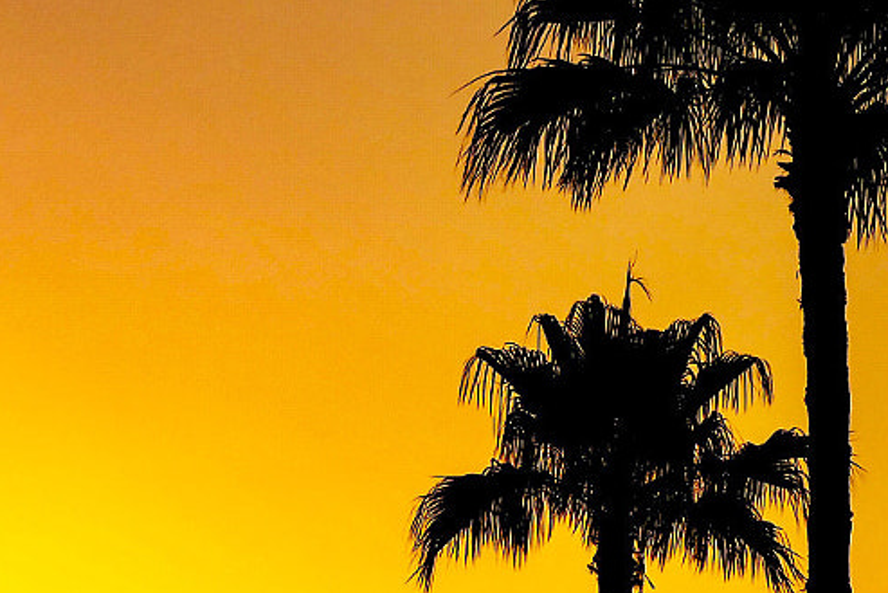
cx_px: 297
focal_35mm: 292
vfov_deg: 4.7
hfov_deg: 7.1
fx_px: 7204
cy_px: 454
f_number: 8
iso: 125
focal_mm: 32.65
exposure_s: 1/1000
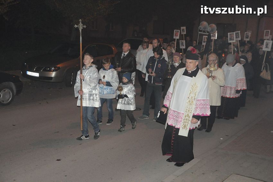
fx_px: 364
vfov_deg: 28.0
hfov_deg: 41.1
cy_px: 91
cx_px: 136
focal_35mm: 48
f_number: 5
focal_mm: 32
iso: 2000
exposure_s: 1/60
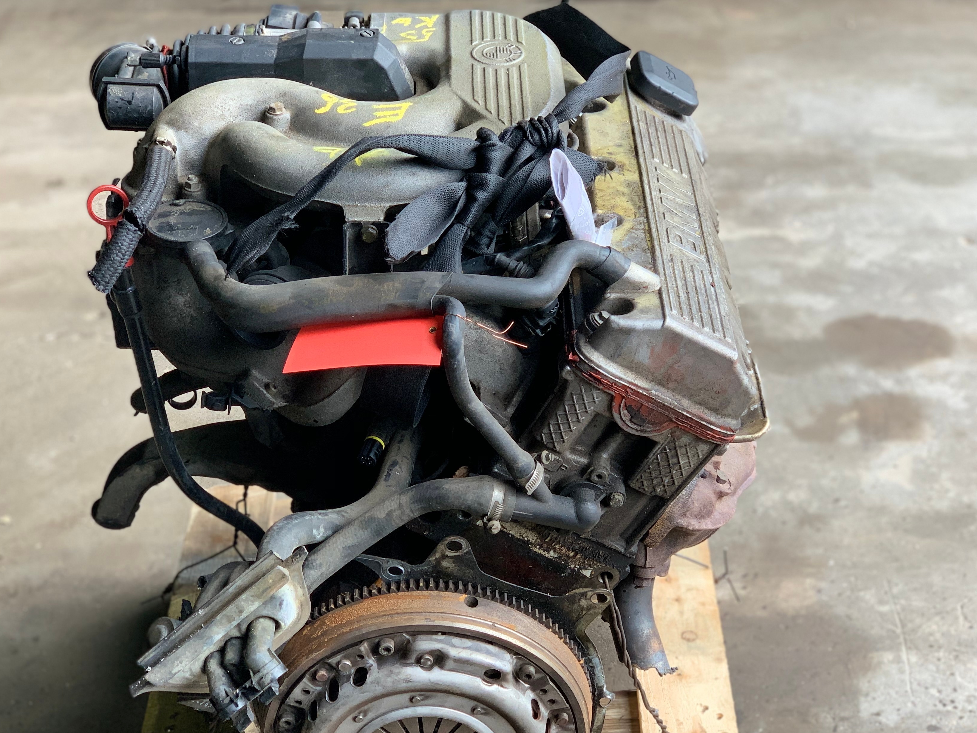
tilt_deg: -34.9
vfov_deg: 22.9
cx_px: 497
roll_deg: +0.5
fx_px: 1806
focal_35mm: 64
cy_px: 415
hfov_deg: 30.3
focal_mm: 6
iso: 50
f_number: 2.4
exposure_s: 1/122
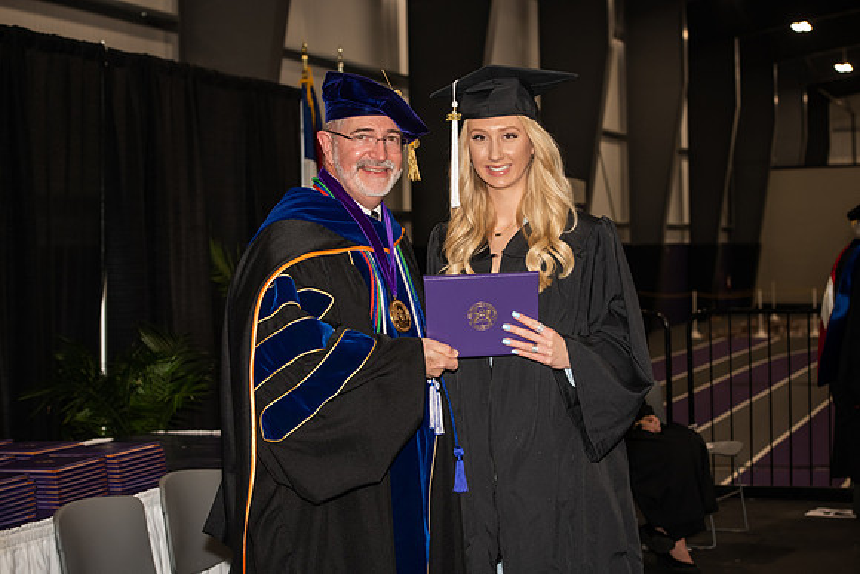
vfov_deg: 19.5
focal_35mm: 70
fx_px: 1673
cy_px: 287
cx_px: 430
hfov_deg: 28.8
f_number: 5.6
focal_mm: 70
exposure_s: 1/200
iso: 1000
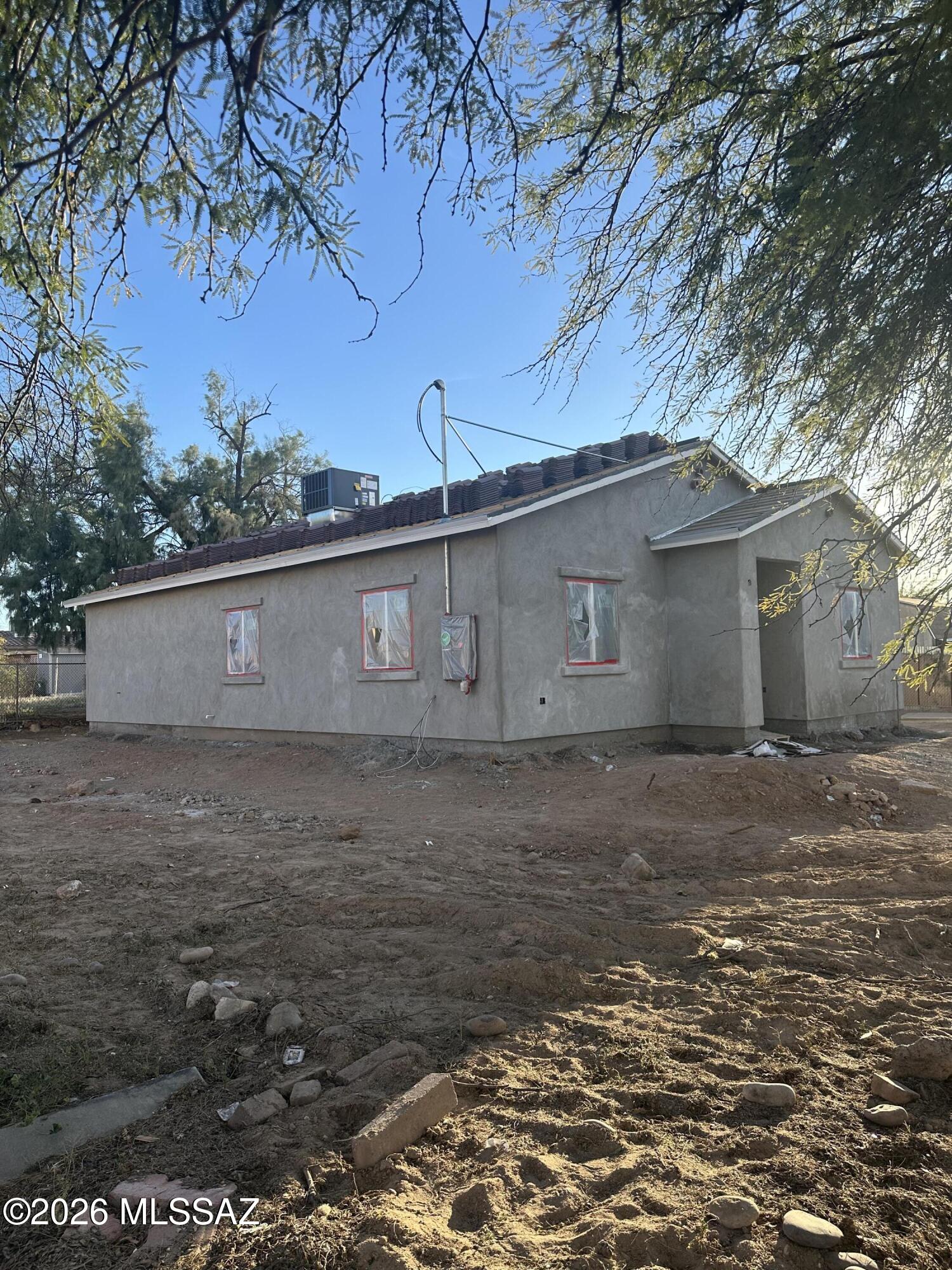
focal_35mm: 24
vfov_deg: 71.6
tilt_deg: +3.7
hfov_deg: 56.8
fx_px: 880
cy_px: 635
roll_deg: +0.1
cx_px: 476
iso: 80
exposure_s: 1/1751
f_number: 1.78
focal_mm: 6.86
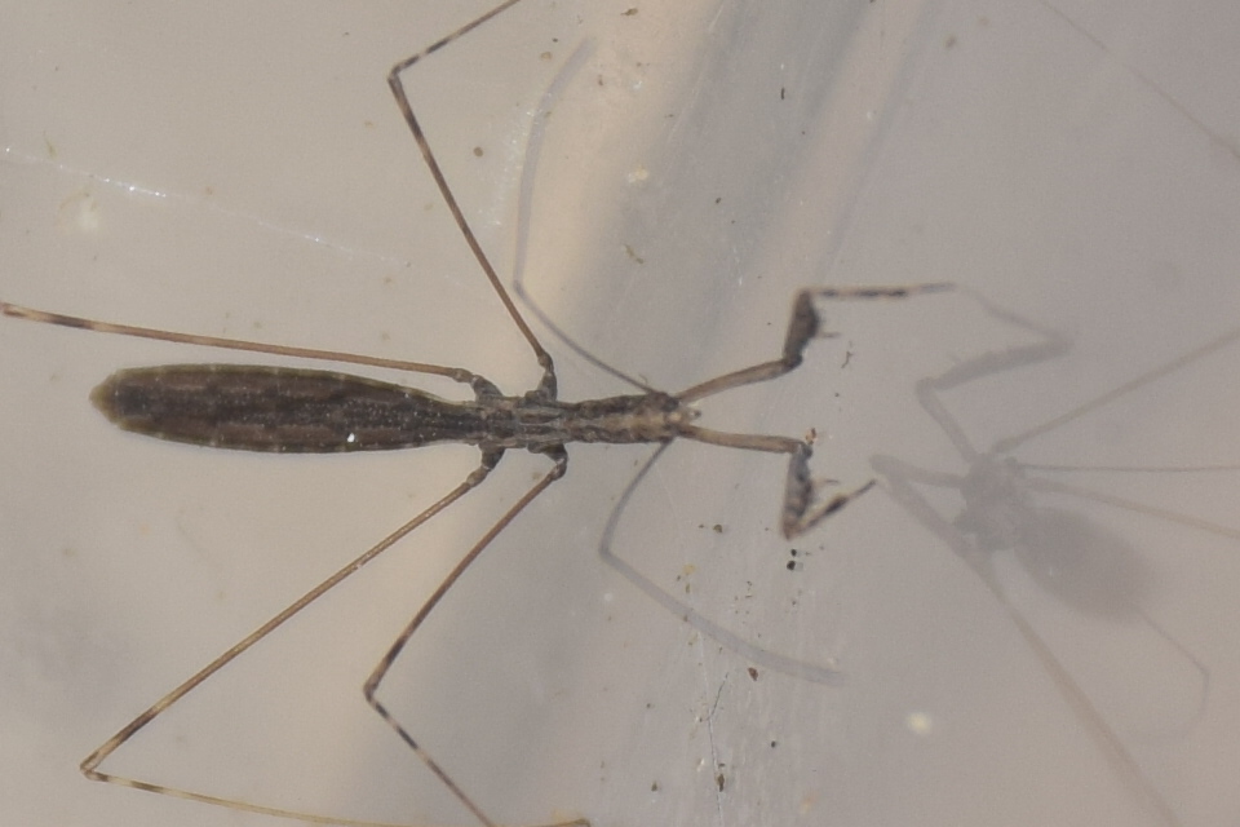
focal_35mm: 210
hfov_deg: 9.8
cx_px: 620
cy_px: 414
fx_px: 7233
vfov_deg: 6.5
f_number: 8
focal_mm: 140
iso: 100
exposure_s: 1/60
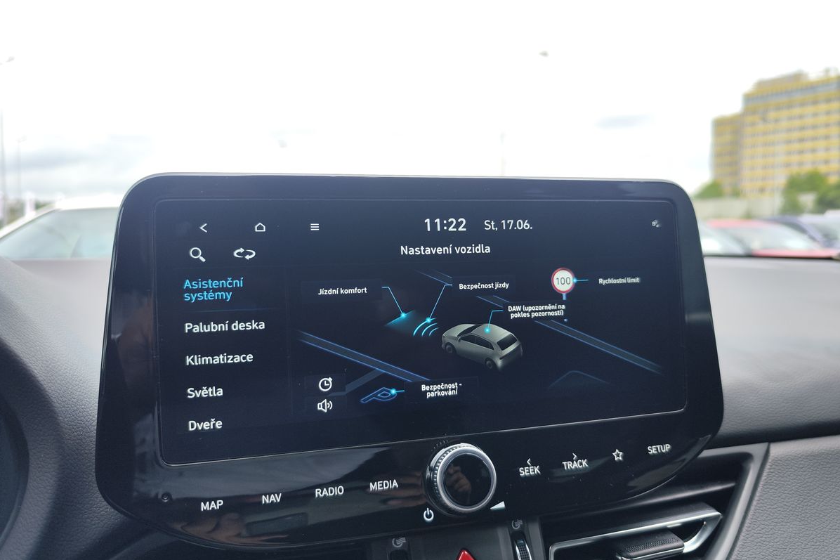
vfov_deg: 53.1
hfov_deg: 73.8
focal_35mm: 24
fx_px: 560
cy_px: 293
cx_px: 420
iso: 50
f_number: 1.69
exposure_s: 1/245
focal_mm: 7.01
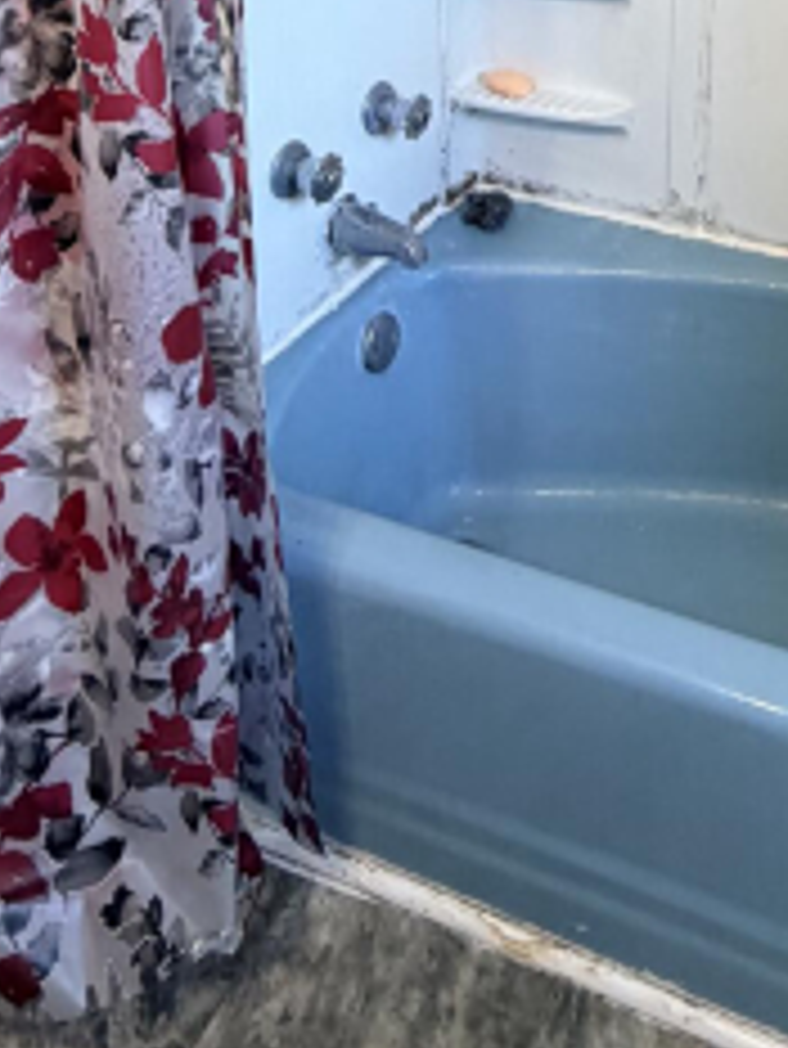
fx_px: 1213
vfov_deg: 38.1
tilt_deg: -12.4
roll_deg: -1.7
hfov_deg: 34.2
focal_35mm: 40
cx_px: 693
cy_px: -128
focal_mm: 2.22
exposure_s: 1/120
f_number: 2.2
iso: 250
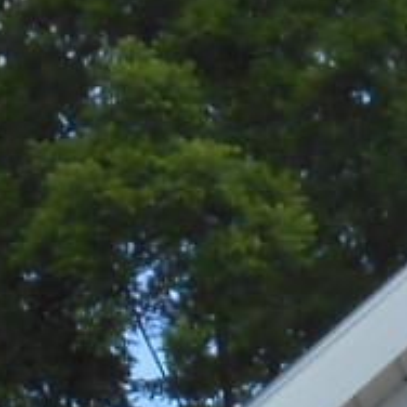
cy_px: 1247
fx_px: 3804
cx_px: 1011
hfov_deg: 5.9
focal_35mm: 286
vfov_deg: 5.7
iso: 80
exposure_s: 1/400
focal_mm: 6.8
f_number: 4.2
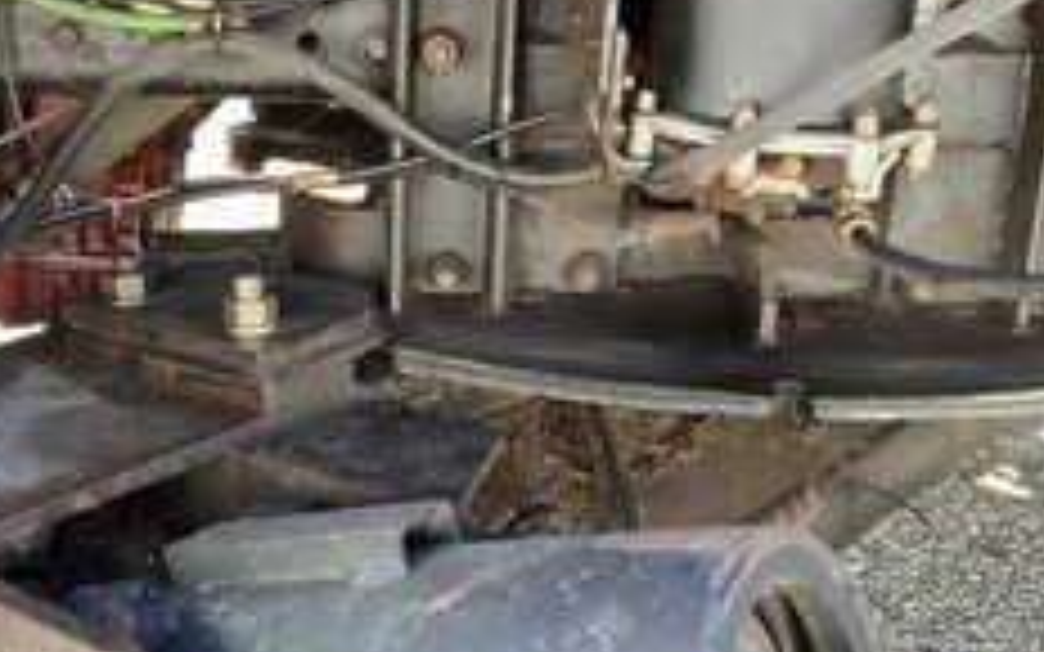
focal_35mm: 53
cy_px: 247
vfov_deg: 24.4
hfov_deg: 37.8
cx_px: 364
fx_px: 1508
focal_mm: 3
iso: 50
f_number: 1.8
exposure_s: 1/122
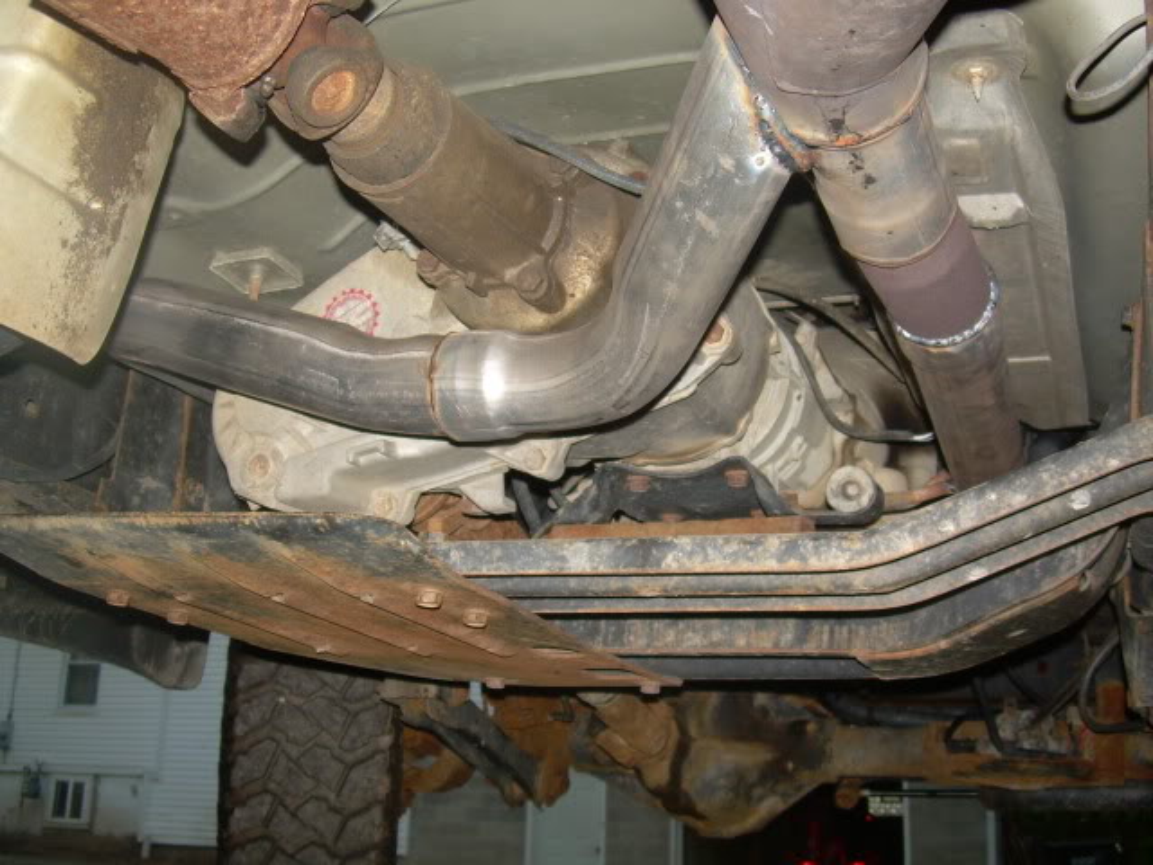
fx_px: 1266
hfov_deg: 49.0
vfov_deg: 37.7
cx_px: 576
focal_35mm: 38
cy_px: 432
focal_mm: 6.3
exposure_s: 1/60
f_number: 2.8
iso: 50
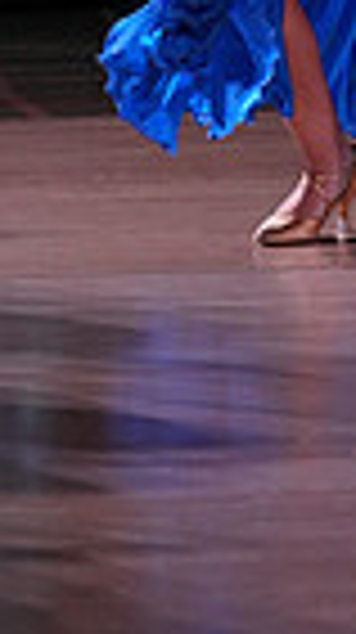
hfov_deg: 3.0
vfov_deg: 5.4
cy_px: -328
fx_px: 6682
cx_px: 827
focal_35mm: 397
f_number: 4
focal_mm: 92
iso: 1000
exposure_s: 1/400
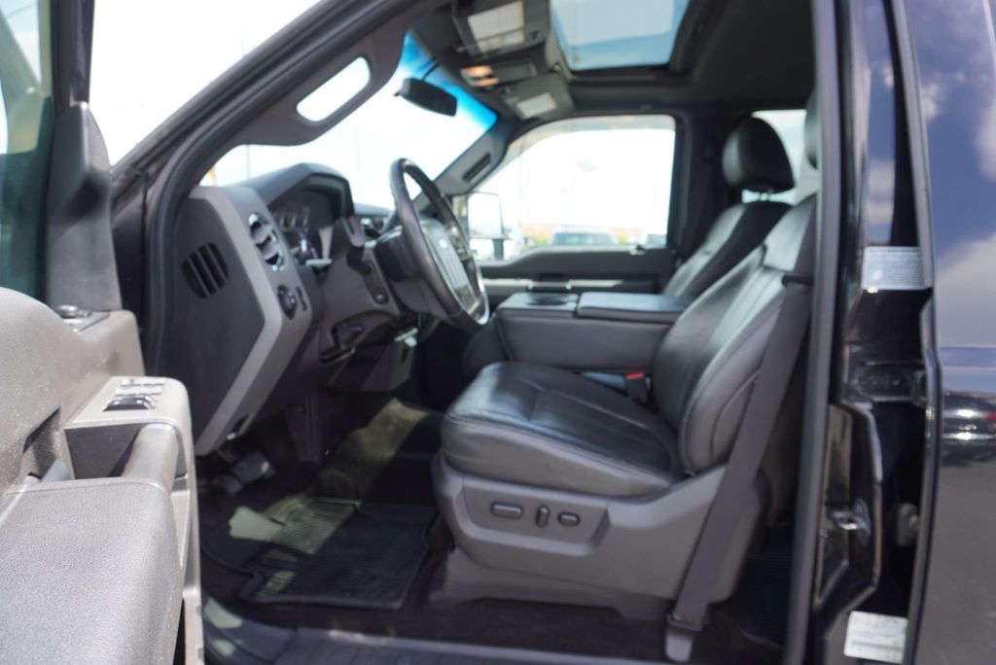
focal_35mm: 24
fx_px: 664
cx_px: 498
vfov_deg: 53.2
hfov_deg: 73.7
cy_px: 332
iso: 100
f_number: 5
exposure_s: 1/100
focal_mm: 16
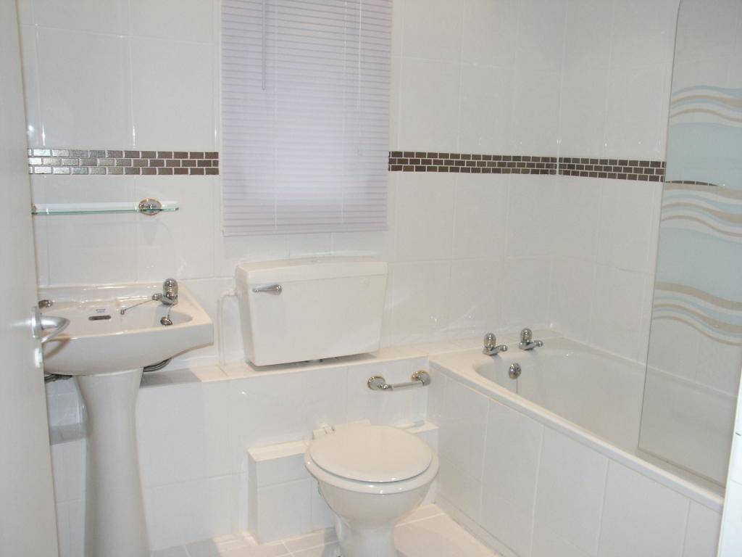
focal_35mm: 31
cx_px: 371
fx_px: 664
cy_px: 278
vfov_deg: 45.4
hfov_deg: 58.4
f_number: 2.8
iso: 200
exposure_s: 1/90
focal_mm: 8.1
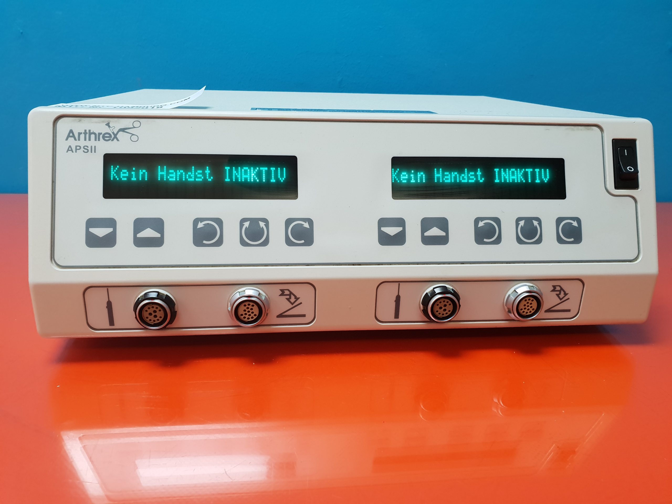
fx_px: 505
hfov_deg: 67.3
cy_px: 252
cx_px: 336
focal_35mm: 26
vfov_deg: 53.1
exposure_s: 1/50
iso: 250
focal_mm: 4.3
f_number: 2.4
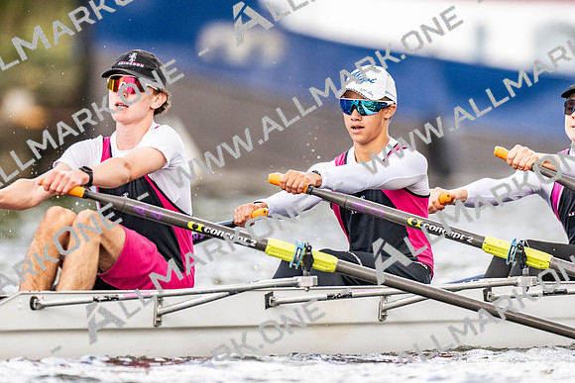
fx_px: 14385
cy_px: 192
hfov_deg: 2.3
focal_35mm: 900
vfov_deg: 1.5
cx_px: 288
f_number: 4
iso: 1100
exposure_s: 1/2500
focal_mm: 600
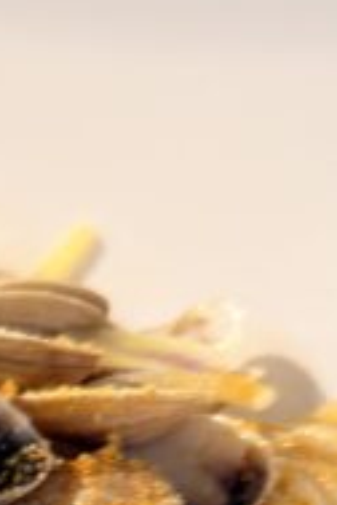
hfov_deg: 9.3
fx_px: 1895
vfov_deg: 14.0
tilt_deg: -54.4
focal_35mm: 135
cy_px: 802
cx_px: -401
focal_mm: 6.76
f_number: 1.78
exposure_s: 1/33
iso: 250
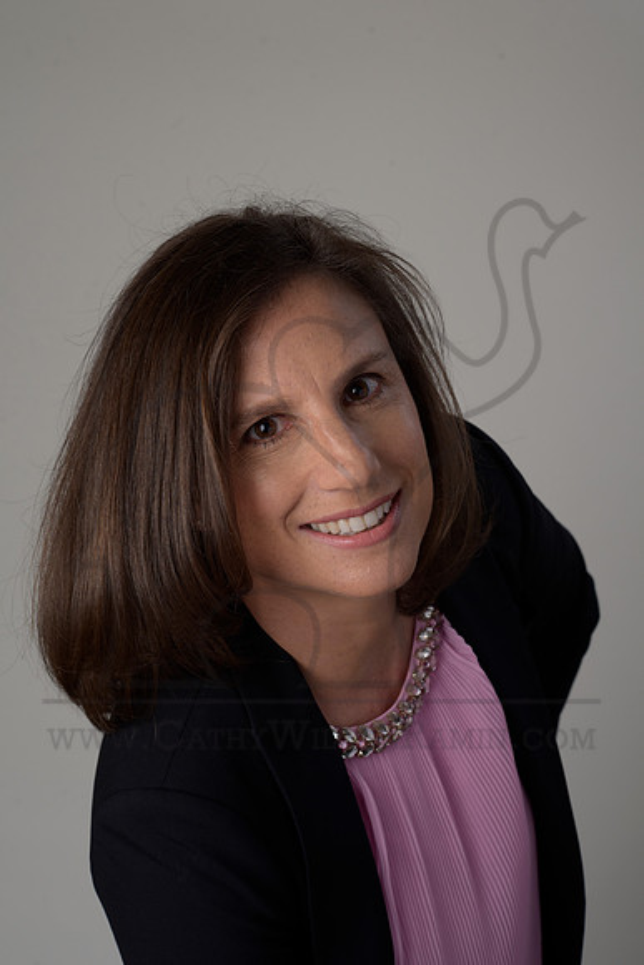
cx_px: 322
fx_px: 2279
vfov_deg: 23.9
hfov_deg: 16.1
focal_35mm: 85
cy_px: 482
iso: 125
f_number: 11
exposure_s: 1/100
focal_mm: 85
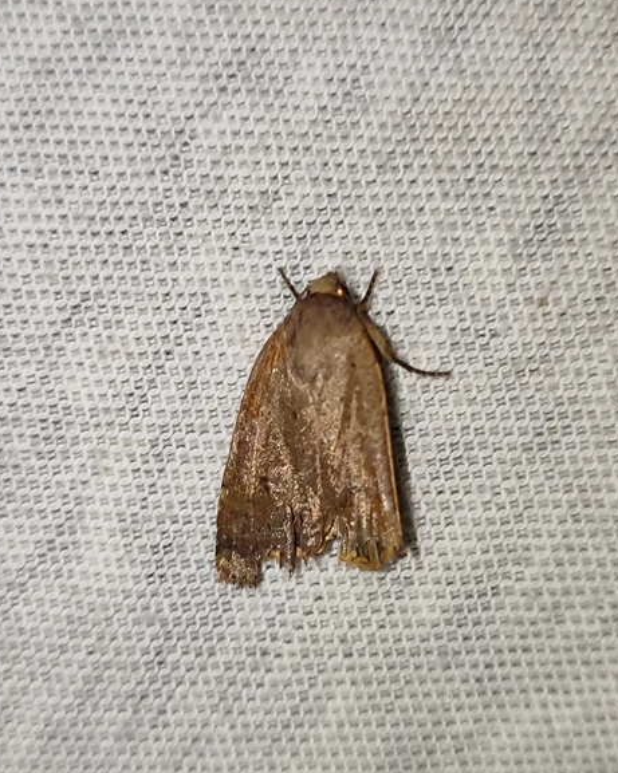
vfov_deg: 66.0
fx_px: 595
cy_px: 411
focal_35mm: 26
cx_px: 303
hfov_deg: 54.9
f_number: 1.89
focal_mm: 5.89
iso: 594
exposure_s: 1/100
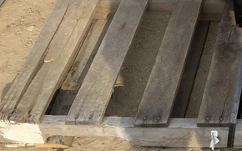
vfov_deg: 14.4
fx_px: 560
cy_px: -67
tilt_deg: -33.0
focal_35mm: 85
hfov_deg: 22.2
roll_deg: +0.8
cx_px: 305
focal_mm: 3.3
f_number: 2.4
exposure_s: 1/433
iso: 25
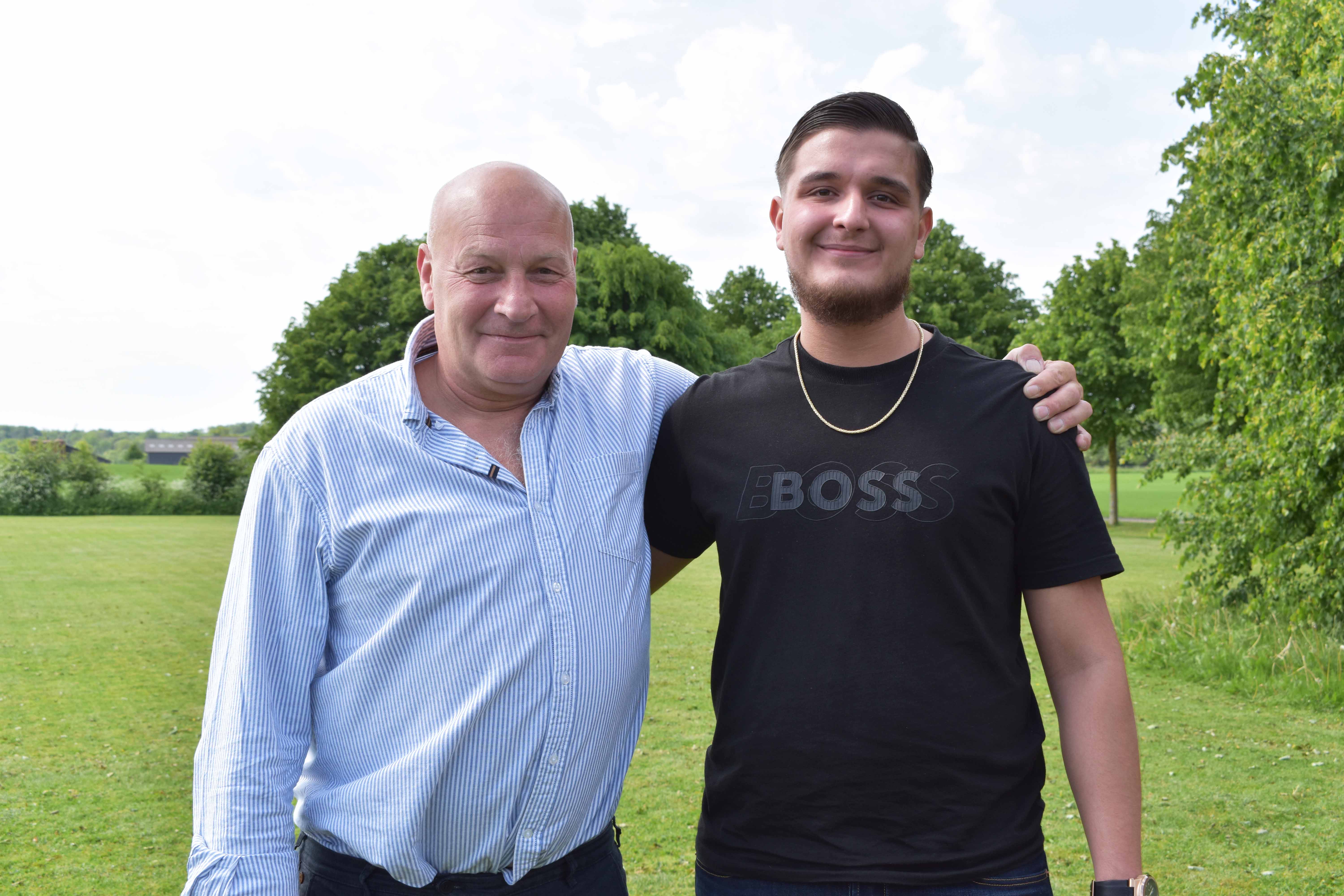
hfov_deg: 45.0
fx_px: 1624
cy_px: 448
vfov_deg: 30.8
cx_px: 672
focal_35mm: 44
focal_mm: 29
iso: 200
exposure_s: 1/250
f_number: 8
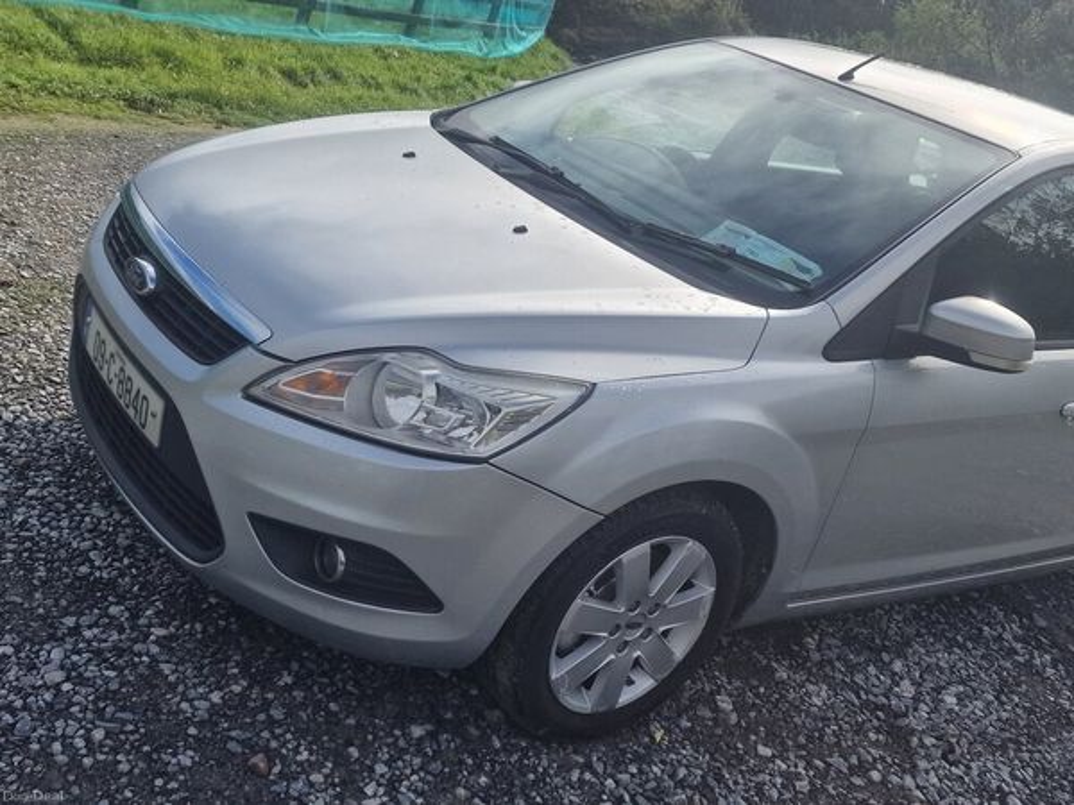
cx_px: 537
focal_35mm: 23
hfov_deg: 73.9
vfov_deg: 58.9
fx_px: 714
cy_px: 402
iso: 50
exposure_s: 1/1104
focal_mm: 6.4
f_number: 1.8
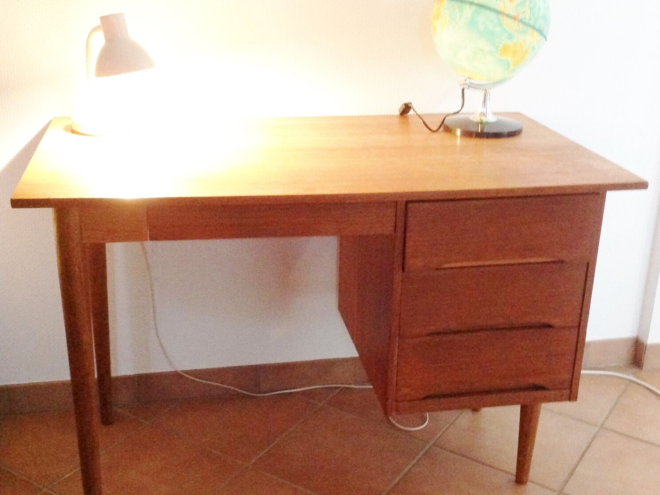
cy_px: 249
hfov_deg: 40.4
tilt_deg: -21.0
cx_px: 331
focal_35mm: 47
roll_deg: -0.1
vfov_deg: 30.9
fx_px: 896
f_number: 2.4
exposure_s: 1/17
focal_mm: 4.28
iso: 400
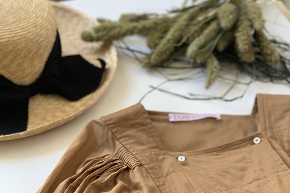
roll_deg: -3.0
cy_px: 179
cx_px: 146
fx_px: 588
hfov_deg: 27.7
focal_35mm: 73
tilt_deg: -44.7
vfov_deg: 18.3
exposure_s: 1/60
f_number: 2.4
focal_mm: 6
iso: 125
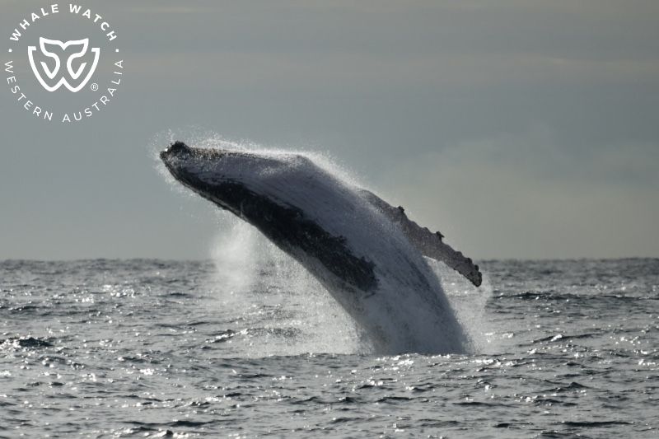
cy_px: 220
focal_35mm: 600
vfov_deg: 2.3
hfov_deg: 3.4
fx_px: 10980
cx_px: 330
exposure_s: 1/8000
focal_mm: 600
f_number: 6.3
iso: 560
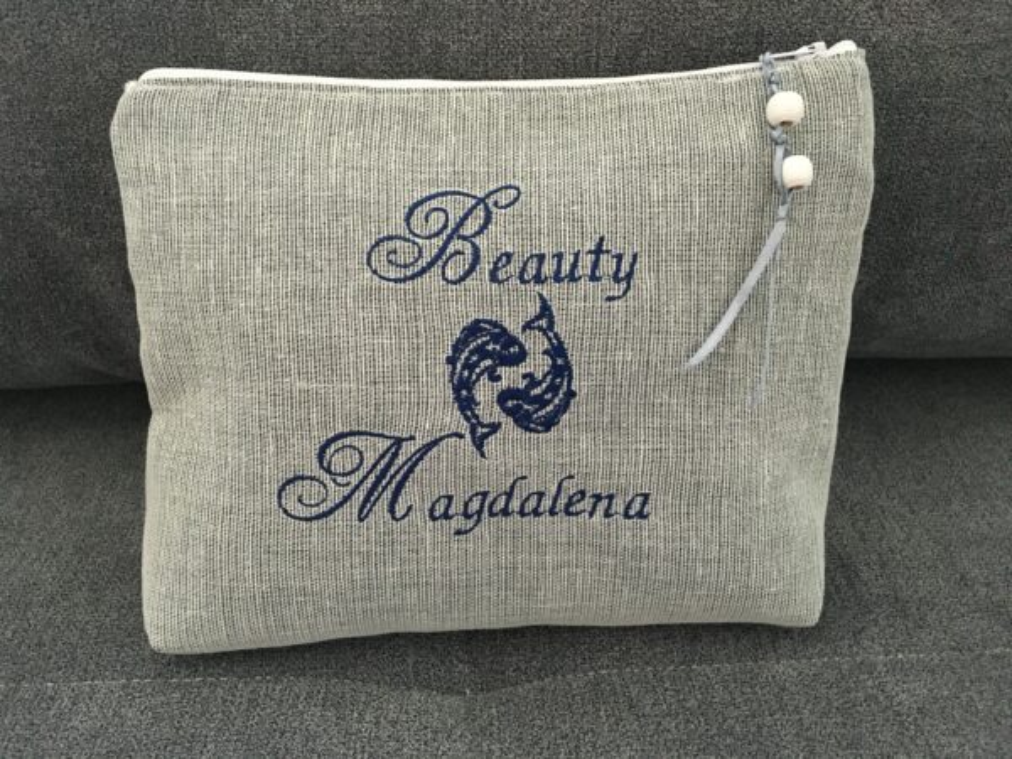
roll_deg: -1.1
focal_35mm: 29
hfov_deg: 61.7
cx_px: 506
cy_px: 380
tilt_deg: -33.2
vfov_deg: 48.2
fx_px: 848
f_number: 2.2
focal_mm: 4.15
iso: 250
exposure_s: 1/17
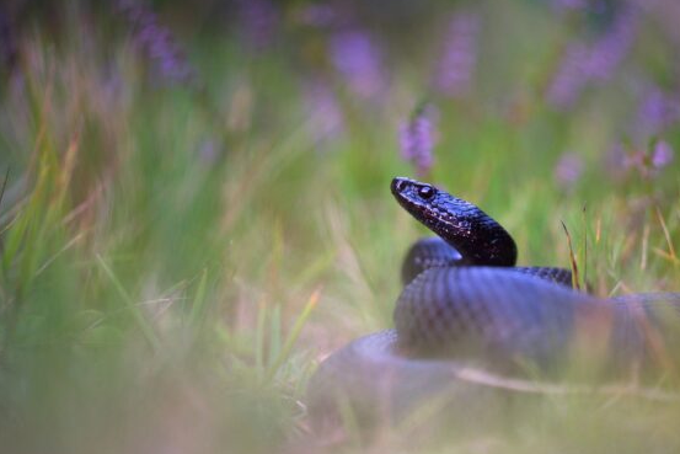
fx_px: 2475
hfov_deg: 15.6
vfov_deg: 10.5
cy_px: 277
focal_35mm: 131
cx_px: 421
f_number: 3.3
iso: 800
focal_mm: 105
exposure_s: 1/250
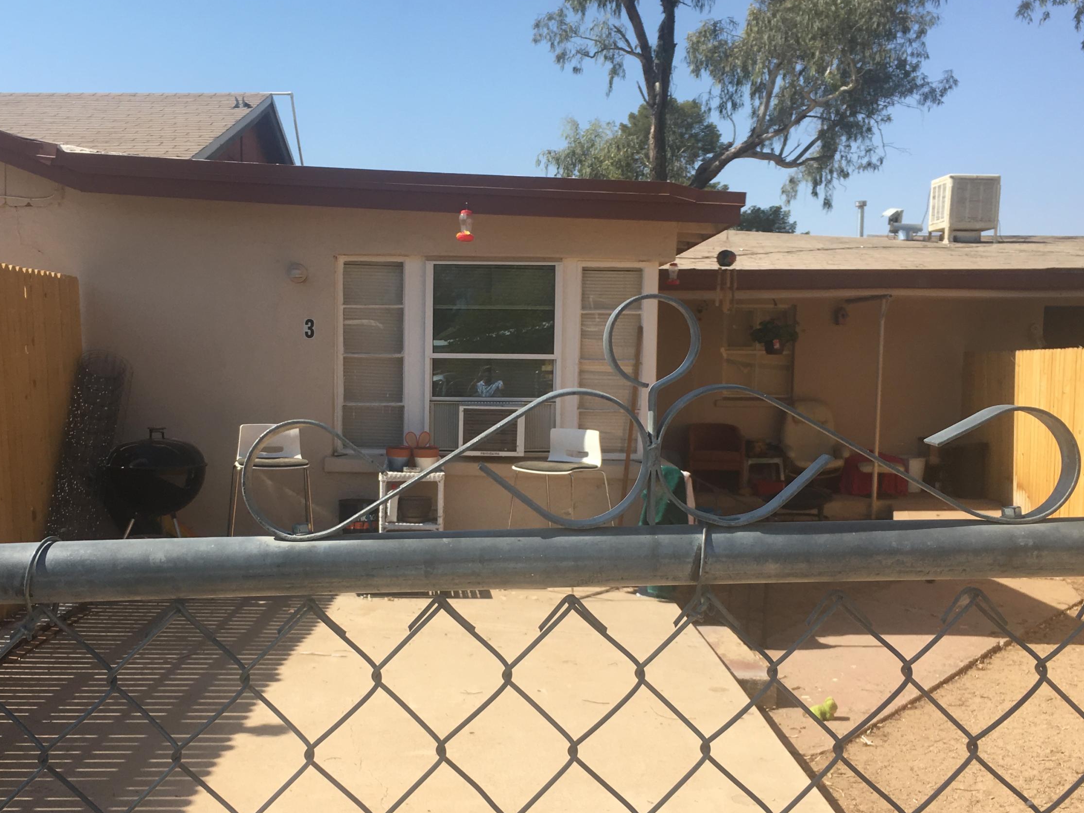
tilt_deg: -6.1
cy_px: 462
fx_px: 1221
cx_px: 492
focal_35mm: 39
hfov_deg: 47.8
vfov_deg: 36.8
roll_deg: +2.0
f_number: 2.2
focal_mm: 4.15
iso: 25
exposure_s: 1/1326
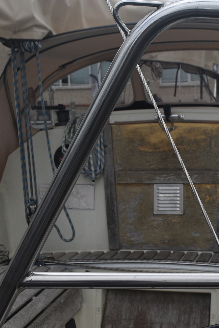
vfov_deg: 30.6
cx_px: 214
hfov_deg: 20.1
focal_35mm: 66
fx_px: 600
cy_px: 164
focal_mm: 29
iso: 200
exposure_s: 1/320
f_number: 9
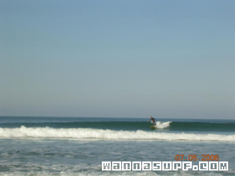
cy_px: 88
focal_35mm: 115
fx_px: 781
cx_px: 118
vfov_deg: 12.9
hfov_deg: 17.1
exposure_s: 1/631
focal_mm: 17.4
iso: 50
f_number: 4.9
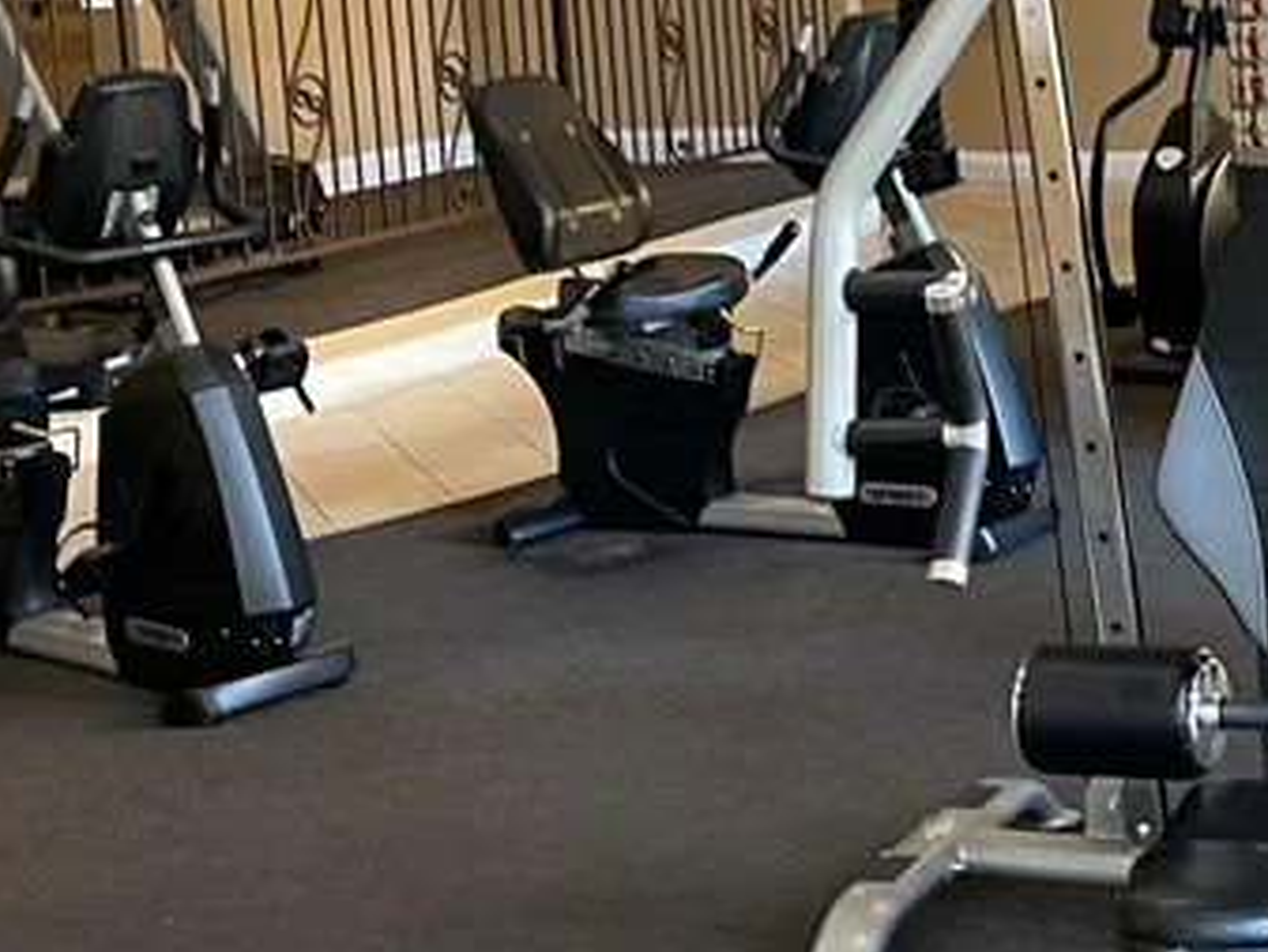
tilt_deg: -6.0
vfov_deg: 19.2
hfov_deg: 24.8
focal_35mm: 76
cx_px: 1166
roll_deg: +2.8
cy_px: 177
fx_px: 2785
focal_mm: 5.1
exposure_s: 1/60
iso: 250
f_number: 1.6
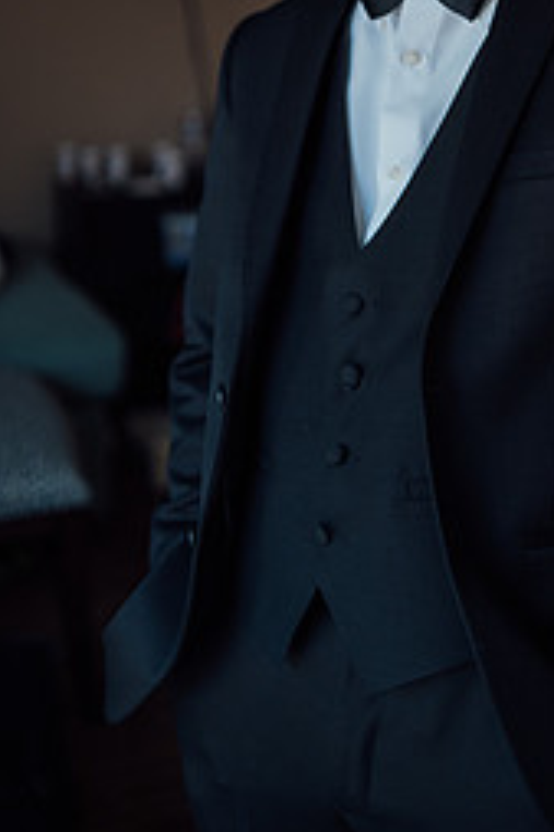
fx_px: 1433
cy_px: 131
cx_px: 380
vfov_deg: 31.3
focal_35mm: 62
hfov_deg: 21.8
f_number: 1.4
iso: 320
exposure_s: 1/640
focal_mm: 35
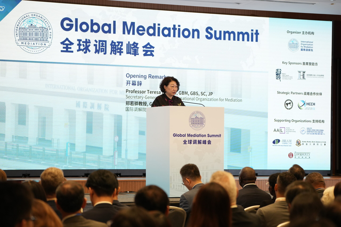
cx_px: 170
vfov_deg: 10.2
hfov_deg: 15.2
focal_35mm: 135
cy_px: 114
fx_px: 1279
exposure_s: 1/160
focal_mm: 135
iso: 2000
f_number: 5
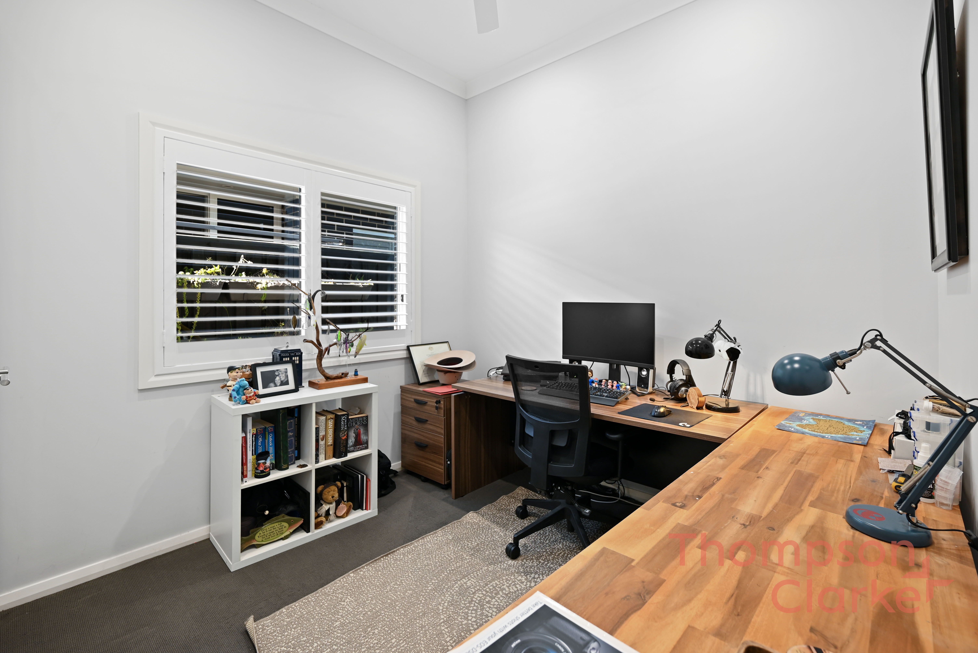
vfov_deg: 77.4
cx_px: 489
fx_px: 408
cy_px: 326
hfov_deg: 100.4
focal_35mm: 15
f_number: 4
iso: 100
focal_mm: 15
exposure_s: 1/5
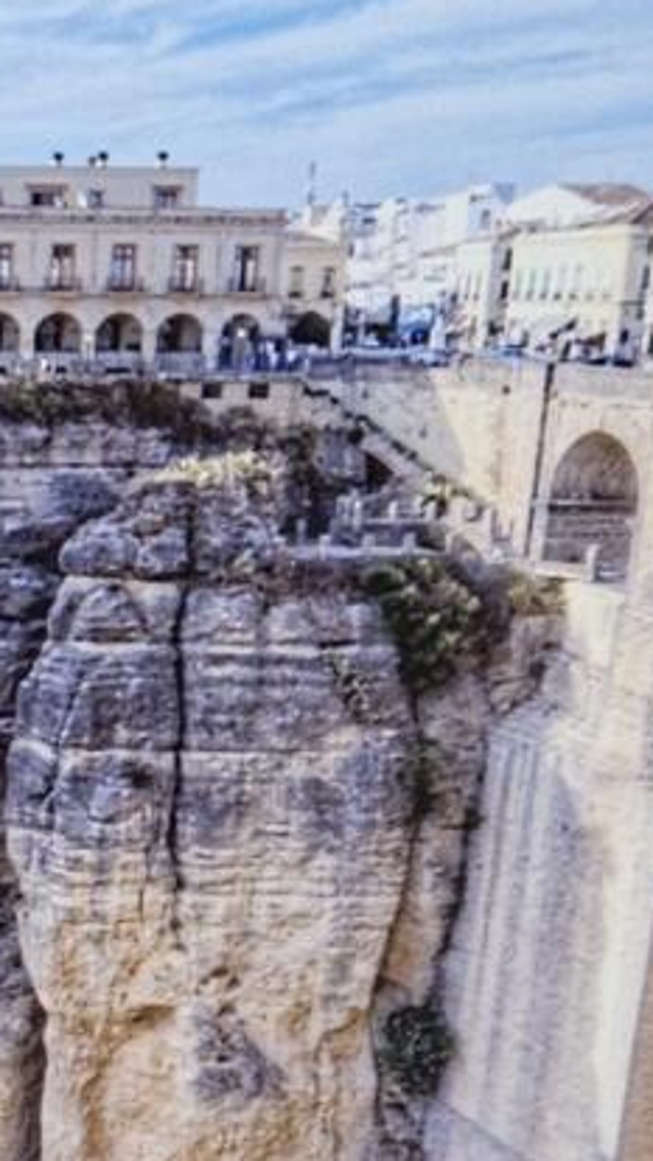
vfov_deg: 13.6
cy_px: 1279
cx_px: -384
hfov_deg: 7.7
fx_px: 4769
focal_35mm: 155
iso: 80
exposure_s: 1/50
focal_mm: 5.4
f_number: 1.8
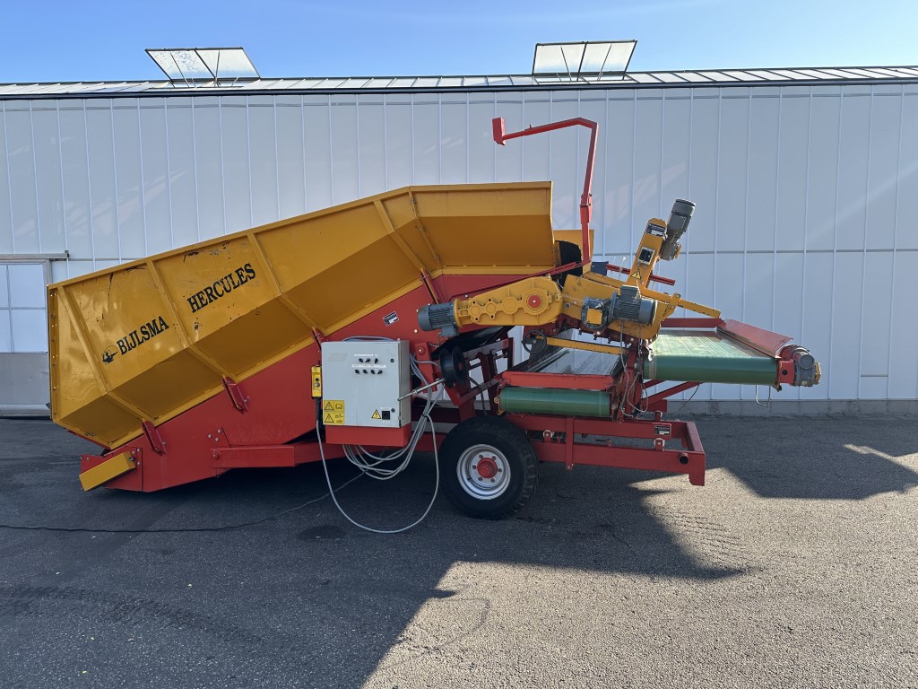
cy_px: 344
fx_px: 636
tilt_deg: -5.0
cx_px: 459
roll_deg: +0.8
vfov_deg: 56.8
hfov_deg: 71.6
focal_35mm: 24
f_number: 1.78
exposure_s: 1/1029
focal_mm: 6.86
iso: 80
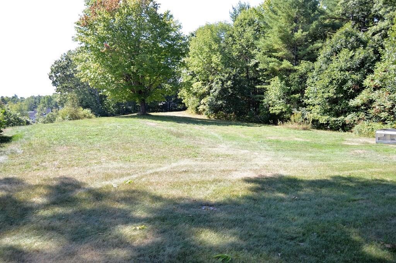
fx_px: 297
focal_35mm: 27
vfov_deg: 47.8
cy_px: 132
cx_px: 198
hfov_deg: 67.4
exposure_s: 1/200
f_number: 3.5
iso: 100
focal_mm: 18
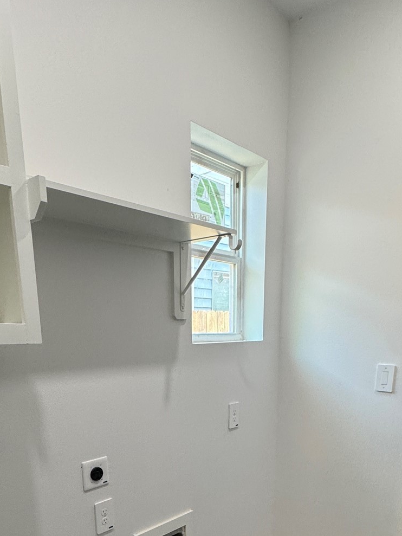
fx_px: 449
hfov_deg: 48.2
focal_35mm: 29
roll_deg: -0.2
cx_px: 206
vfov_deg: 56.2
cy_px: 444
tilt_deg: -13.9
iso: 200
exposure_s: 1/120
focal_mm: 2.22
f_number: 2.2
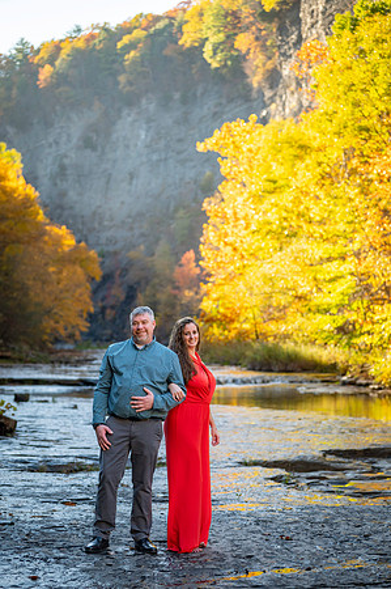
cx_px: 196
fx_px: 1143
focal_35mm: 70
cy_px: 294
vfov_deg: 28.9
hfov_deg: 19.4
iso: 640
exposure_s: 1/2000
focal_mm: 70
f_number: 2.8
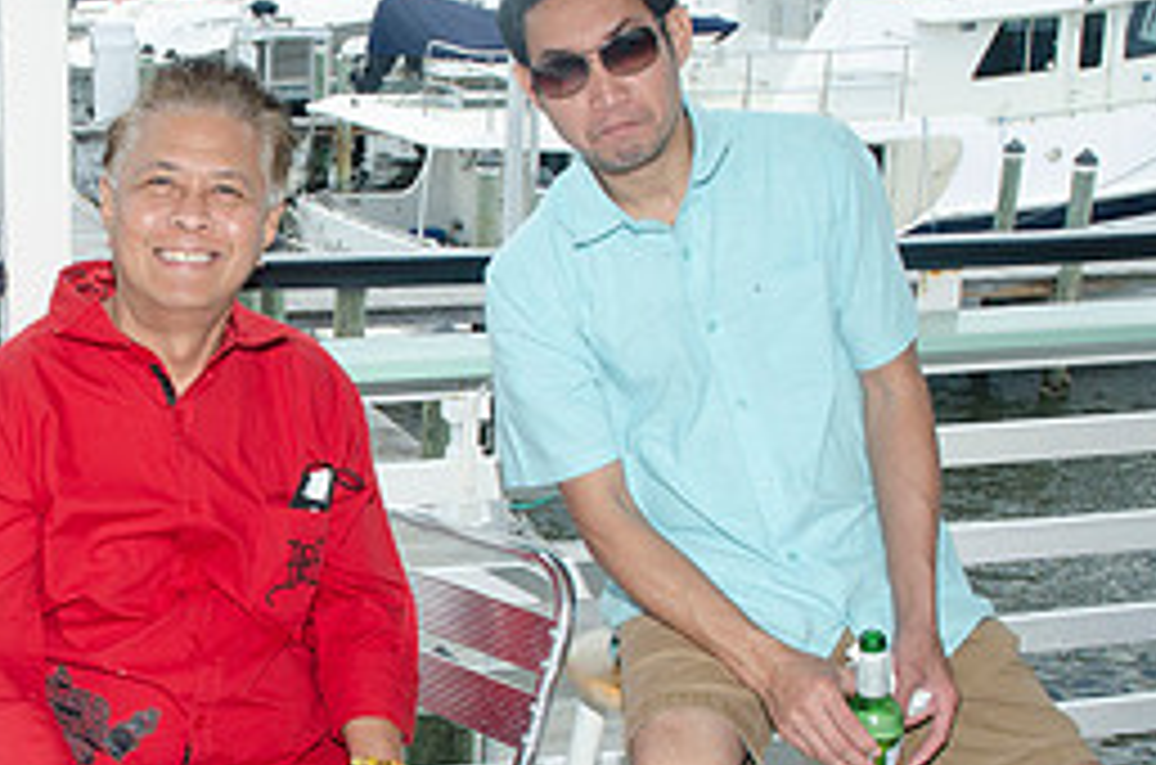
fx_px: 1954
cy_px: 513
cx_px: 72
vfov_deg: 22.1
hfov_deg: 31.1
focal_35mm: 61
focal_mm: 18
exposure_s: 1/250
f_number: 8
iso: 200
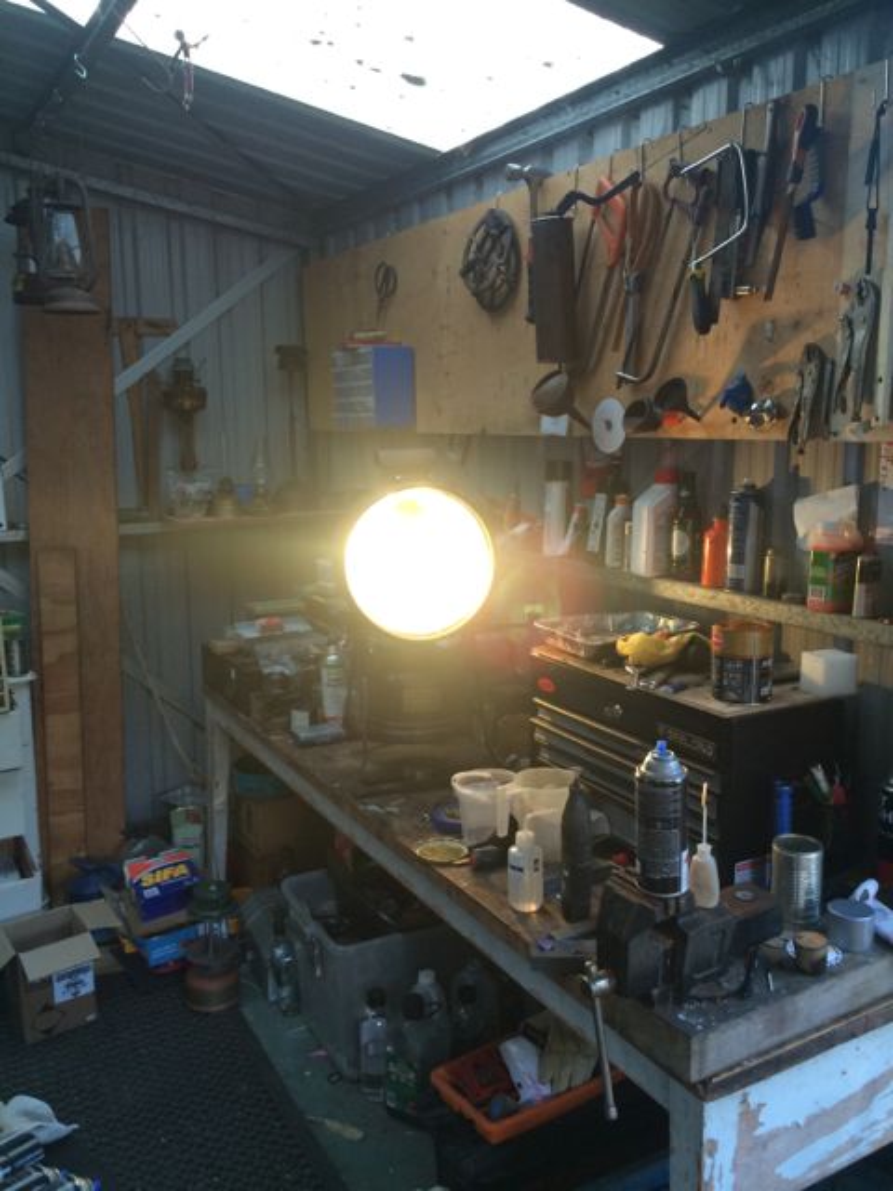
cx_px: 446
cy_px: 596
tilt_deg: -11.9
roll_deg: +1.6
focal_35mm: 29
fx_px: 997
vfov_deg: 61.7
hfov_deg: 48.2
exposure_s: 1/30
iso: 125
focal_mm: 4.15
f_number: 2.2
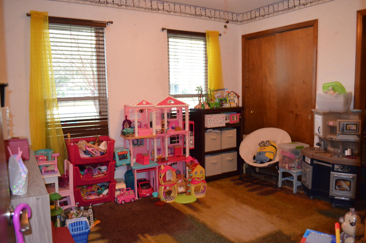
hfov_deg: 67.5
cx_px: 183
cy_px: 122
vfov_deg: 47.7
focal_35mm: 27
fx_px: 274
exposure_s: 1/60
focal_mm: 18
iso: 3200
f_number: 3.5
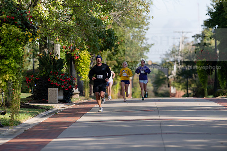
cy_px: 76
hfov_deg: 6.9
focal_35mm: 300
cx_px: 114
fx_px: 1892
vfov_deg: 4.6
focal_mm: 300
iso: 200
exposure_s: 1/640
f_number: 4.5
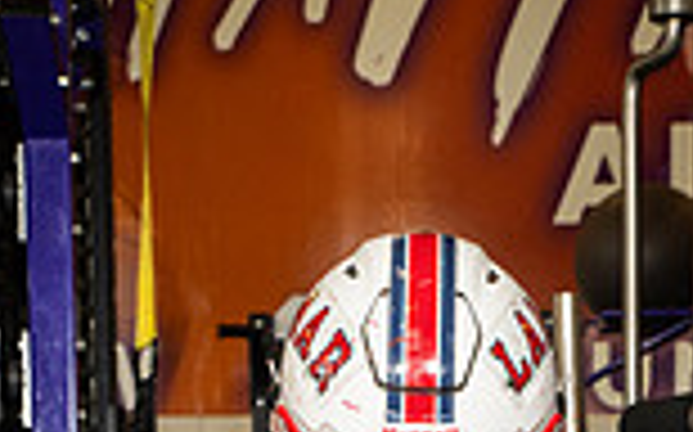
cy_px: 994
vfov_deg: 9.1
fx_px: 2472
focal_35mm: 131
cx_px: 472
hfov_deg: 15.9
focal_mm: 44
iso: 800
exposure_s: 1/250
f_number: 7.1
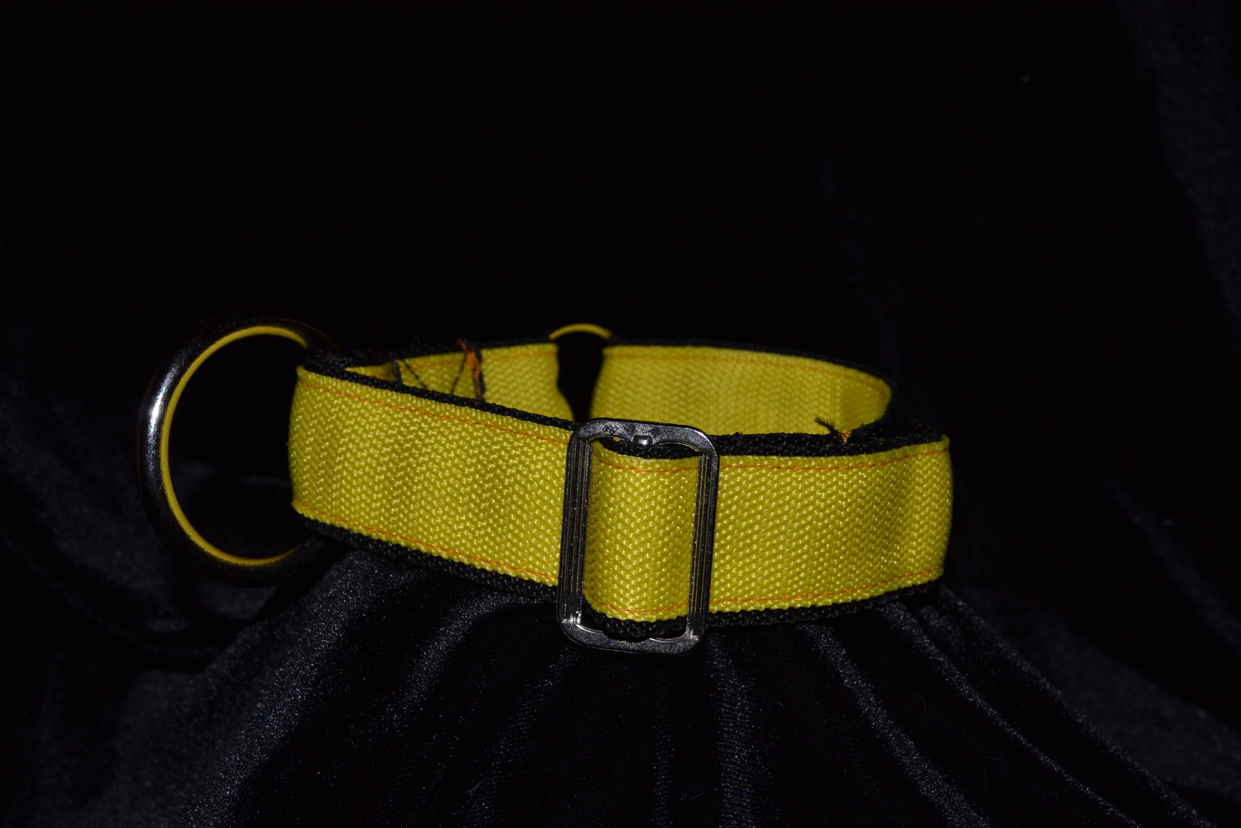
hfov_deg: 43.6
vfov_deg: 29.9
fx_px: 1551
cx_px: 620
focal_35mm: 45
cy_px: 414
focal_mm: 30
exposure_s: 1/60
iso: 100
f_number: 8
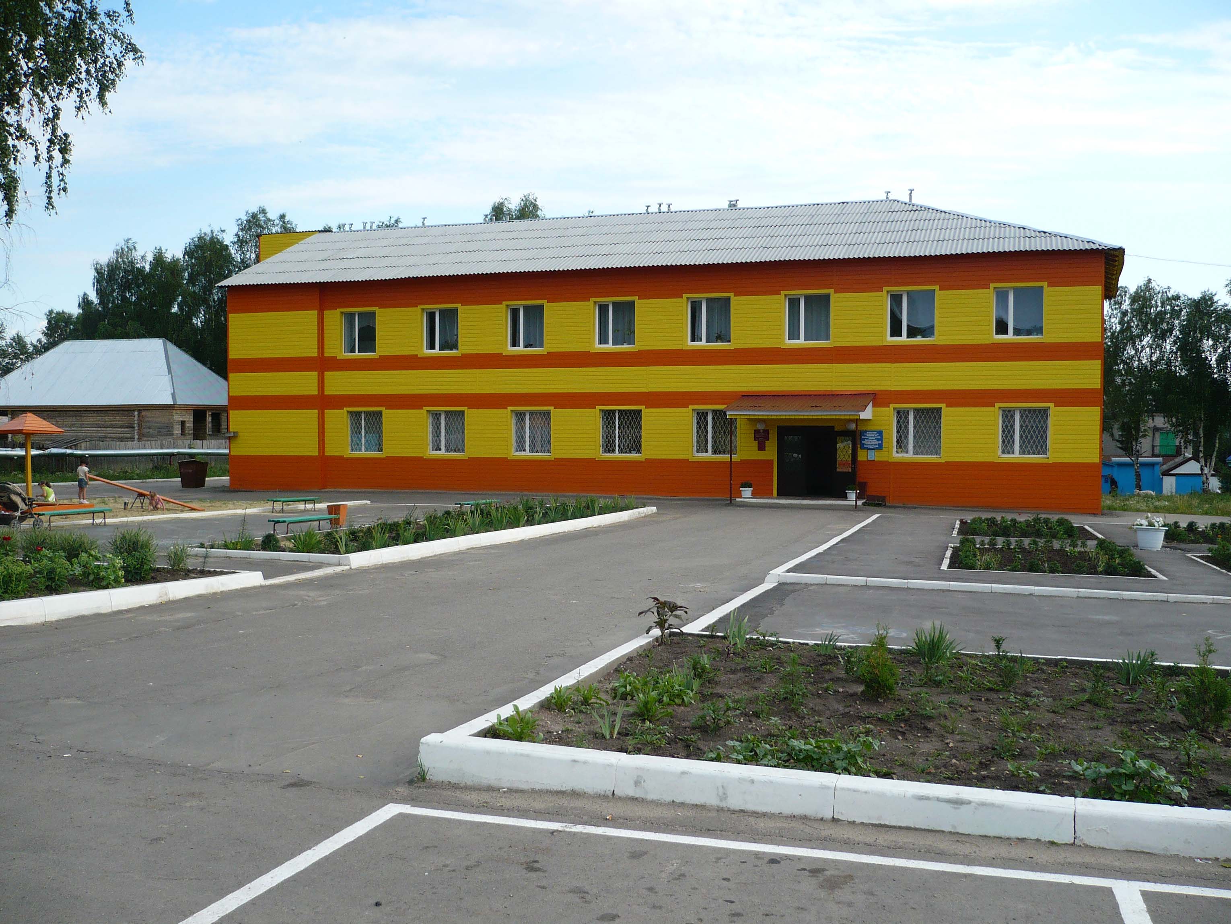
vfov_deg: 40.7
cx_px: 616
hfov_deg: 52.6
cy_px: 462
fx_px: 1245
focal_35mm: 35
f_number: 2.8
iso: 100
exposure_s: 1/640
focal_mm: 5.8
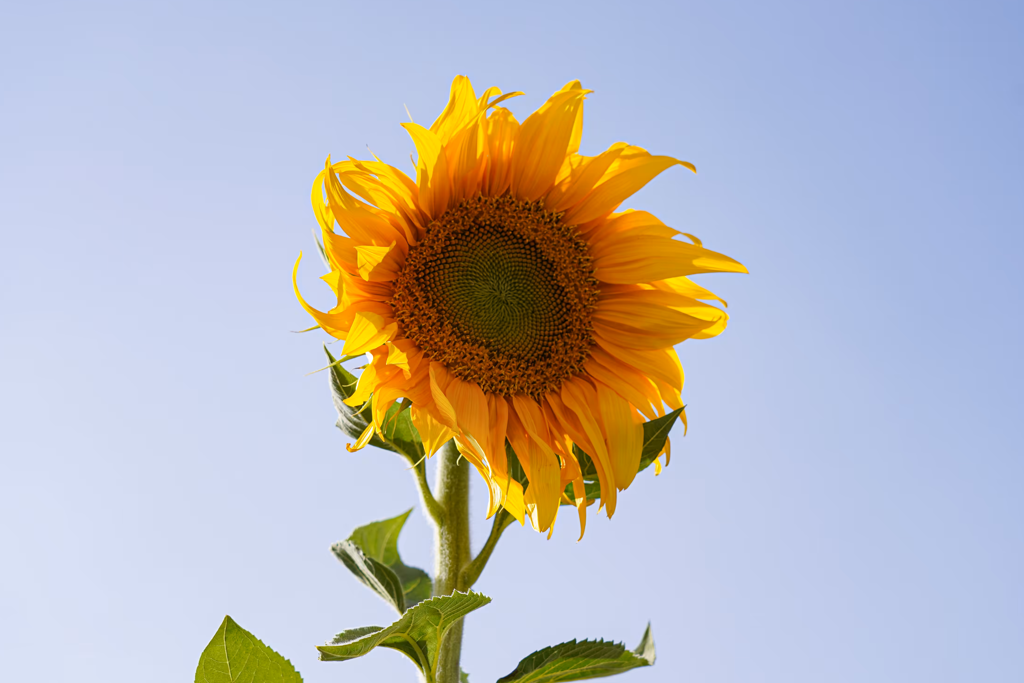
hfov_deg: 28.5
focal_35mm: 71
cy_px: 348
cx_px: 494
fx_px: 2020
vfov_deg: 19.2
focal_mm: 52
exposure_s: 1/500
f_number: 5
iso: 100
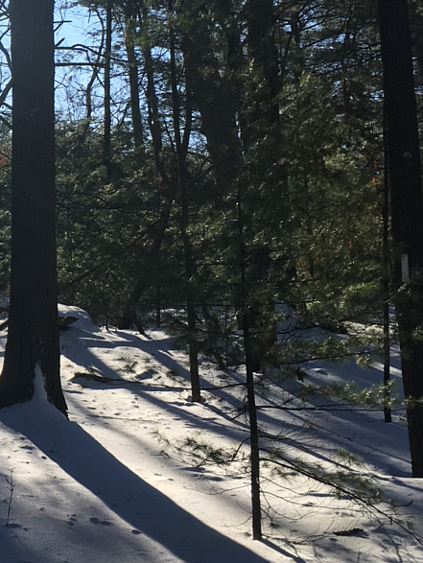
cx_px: -145
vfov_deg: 24.4
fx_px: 1286
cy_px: 144
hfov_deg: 17.4
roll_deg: +0.7
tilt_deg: +15.0
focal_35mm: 79
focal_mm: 4.15
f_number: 2.2
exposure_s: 1/1350
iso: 25
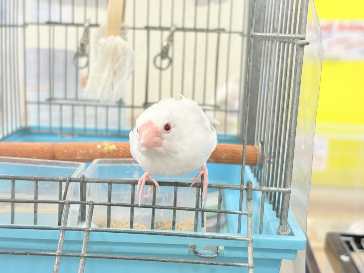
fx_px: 547
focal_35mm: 52
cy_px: 136
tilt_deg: -7.3
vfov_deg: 28.0
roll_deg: -0.7
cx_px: 182
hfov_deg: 36.8
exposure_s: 1/50
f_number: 1.6
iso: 50
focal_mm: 5.96
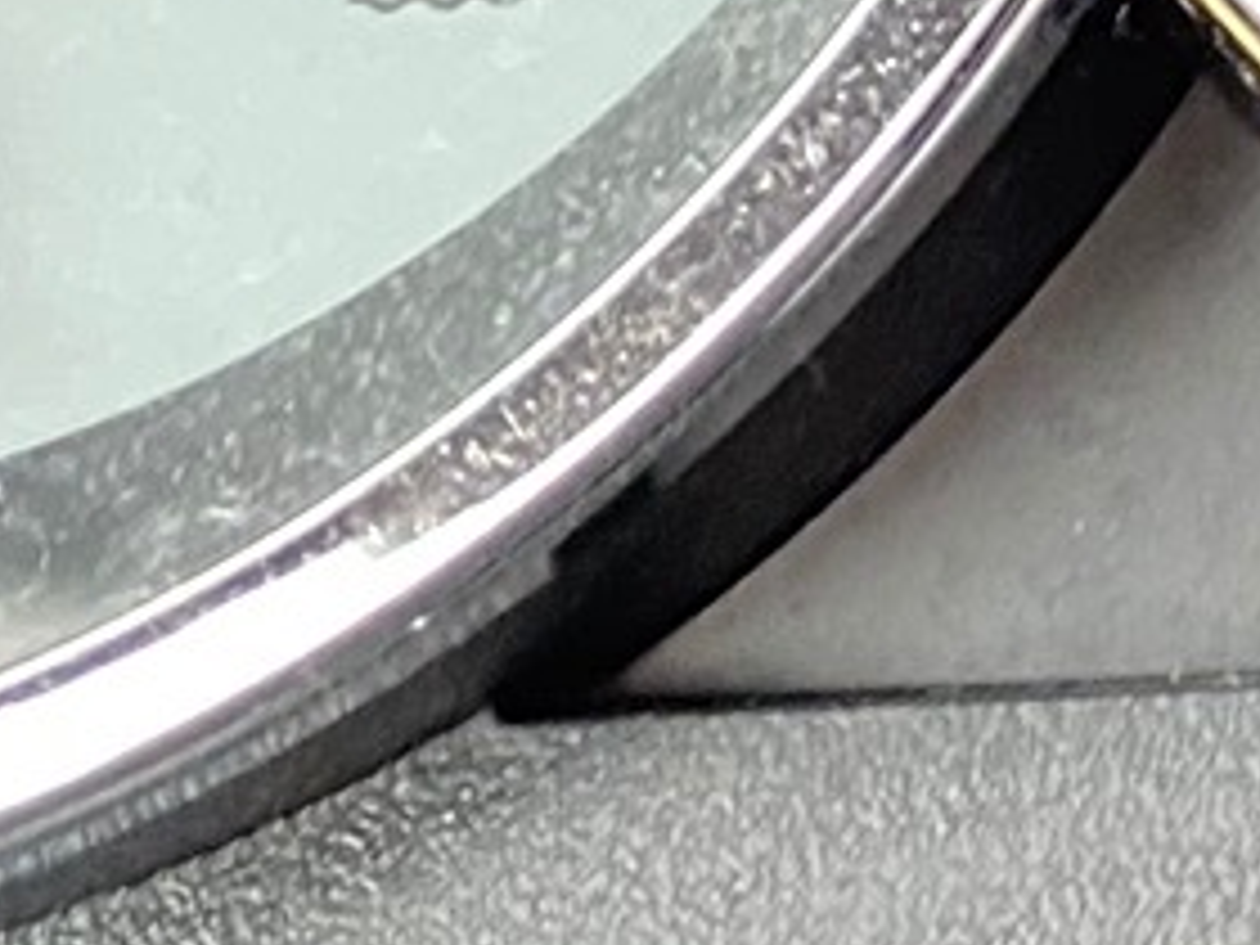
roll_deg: +0.4
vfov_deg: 7.2
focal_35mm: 187
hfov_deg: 9.6
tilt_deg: -20.3
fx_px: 6807
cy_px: -1706
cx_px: 2822
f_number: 1.8
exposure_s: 1/60
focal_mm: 4.25
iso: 250
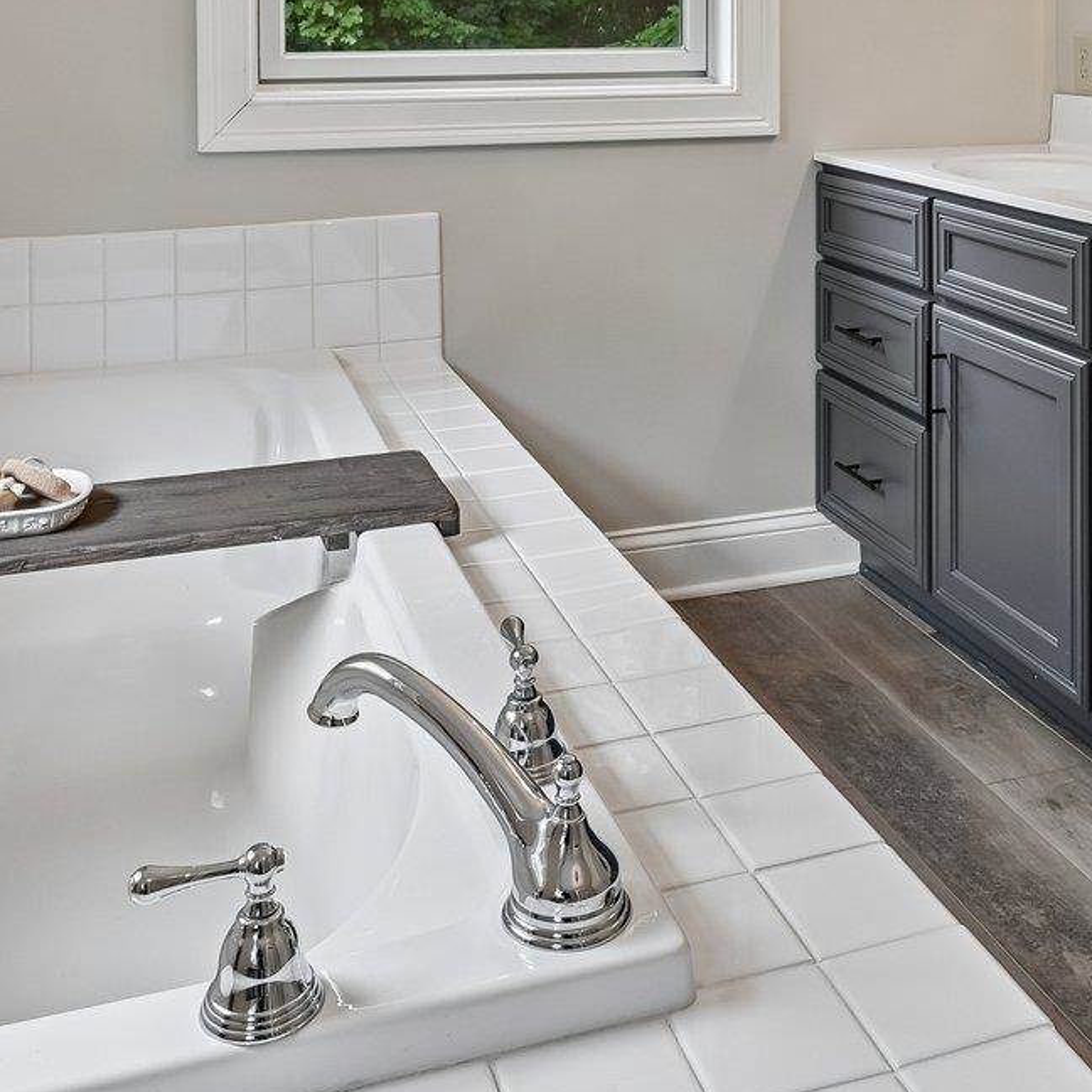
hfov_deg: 38.9
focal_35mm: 43
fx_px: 1535
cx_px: 688
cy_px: 11
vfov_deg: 35.6
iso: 400
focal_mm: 16
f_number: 8
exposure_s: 1/30
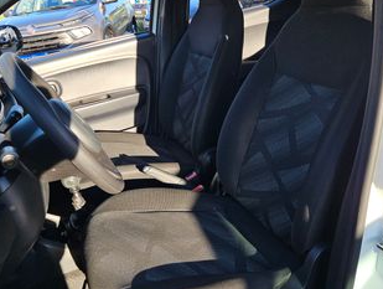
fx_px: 388
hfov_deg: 52.5
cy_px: 124
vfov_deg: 40.7
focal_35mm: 35
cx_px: 186
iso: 25
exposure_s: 1/291
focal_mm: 5.4
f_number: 1.8
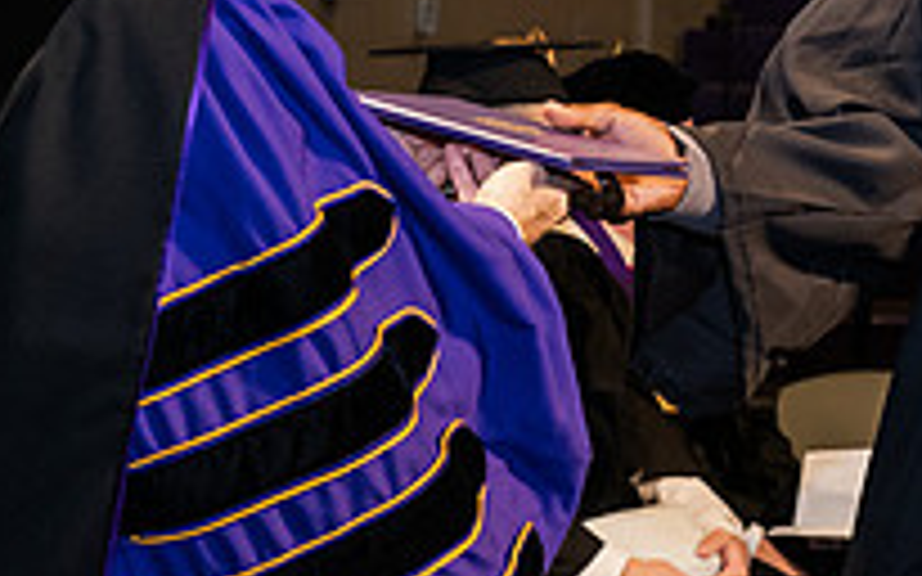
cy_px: -65
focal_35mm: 179
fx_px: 4497
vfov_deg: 7.3
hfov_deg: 11.7
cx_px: 702
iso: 1600
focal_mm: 62
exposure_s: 1/200
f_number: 6.3
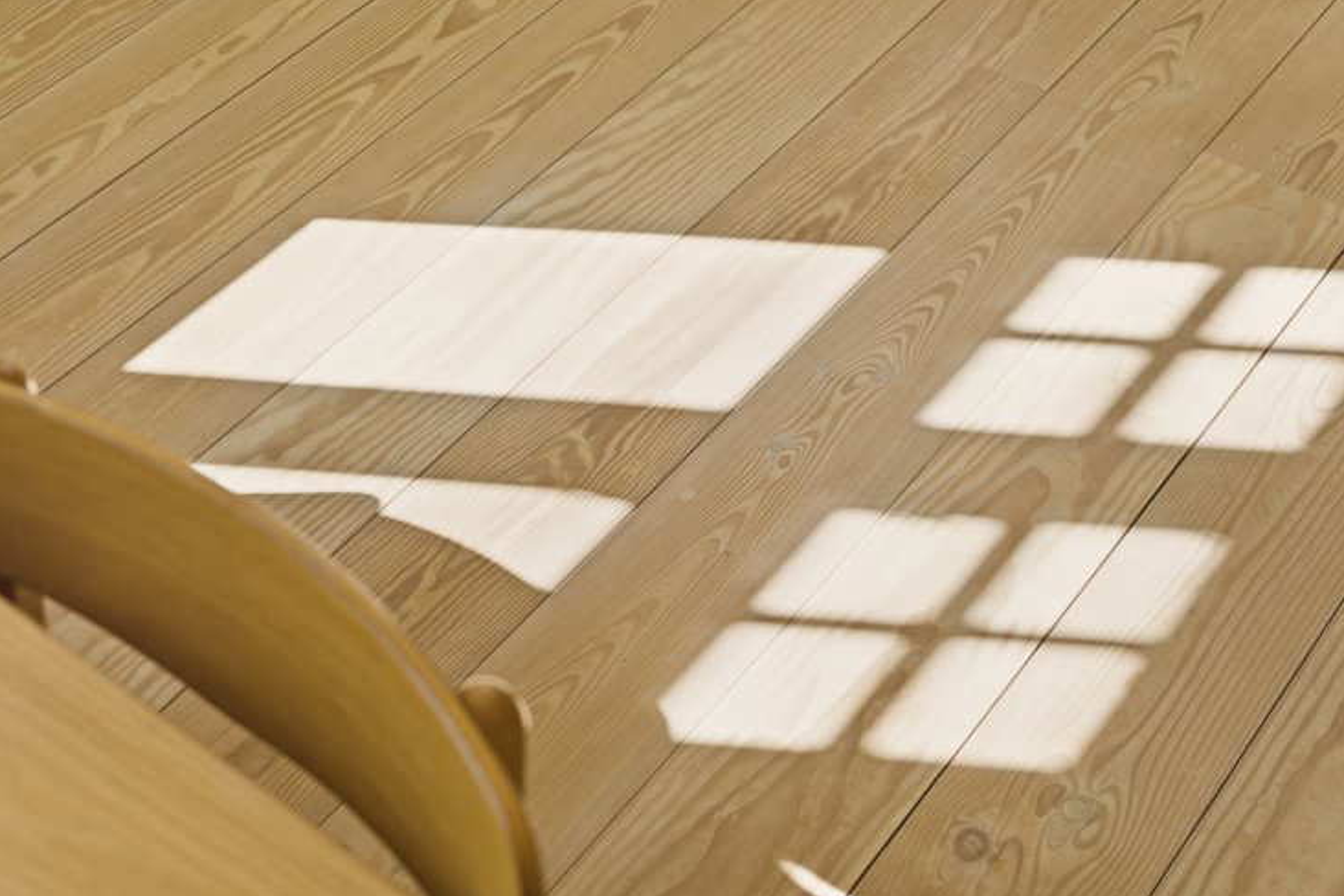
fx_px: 1755
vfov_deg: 28.6
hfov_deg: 41.9
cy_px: 482
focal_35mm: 47
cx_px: 641
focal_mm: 28.9
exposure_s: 1/250
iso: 200
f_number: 3.2
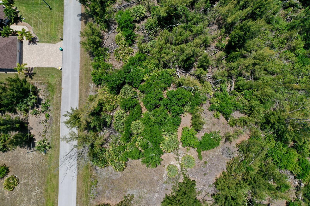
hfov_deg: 65.5
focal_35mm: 28
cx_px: 155
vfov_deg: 46.4
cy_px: 103
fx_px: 241
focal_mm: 10.26
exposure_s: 1/640
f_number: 6.3
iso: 100
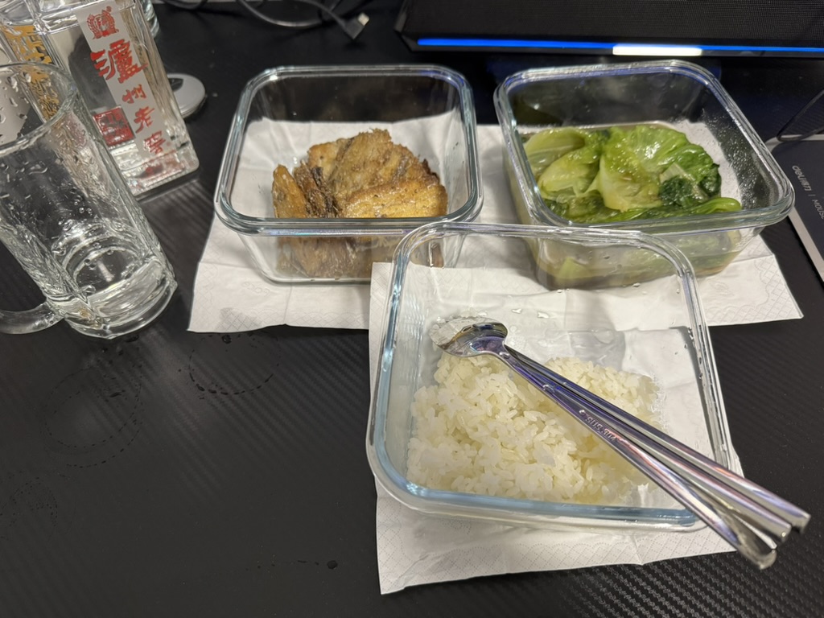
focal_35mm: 24
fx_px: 571
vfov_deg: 56.8
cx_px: 412
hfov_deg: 71.6
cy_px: 309
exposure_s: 1/60
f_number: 1.78
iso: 400
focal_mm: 6.76
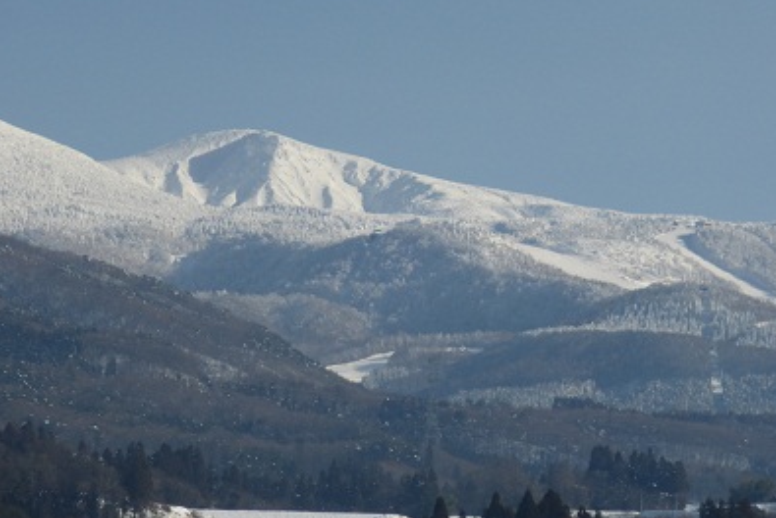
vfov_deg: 4.1
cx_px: 402
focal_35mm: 336
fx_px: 7248
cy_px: 259
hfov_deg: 6.1
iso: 100
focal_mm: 45
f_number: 5.9
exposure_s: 1/640
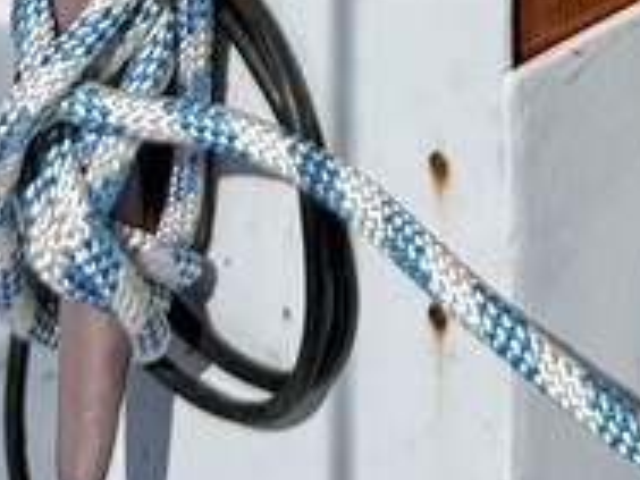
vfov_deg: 8.6
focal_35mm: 153
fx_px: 2829
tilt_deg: -8.5
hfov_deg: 12.5
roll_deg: -1.4
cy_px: -780
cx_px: 824
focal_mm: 6.76
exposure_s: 1/8130
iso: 80
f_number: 1.78
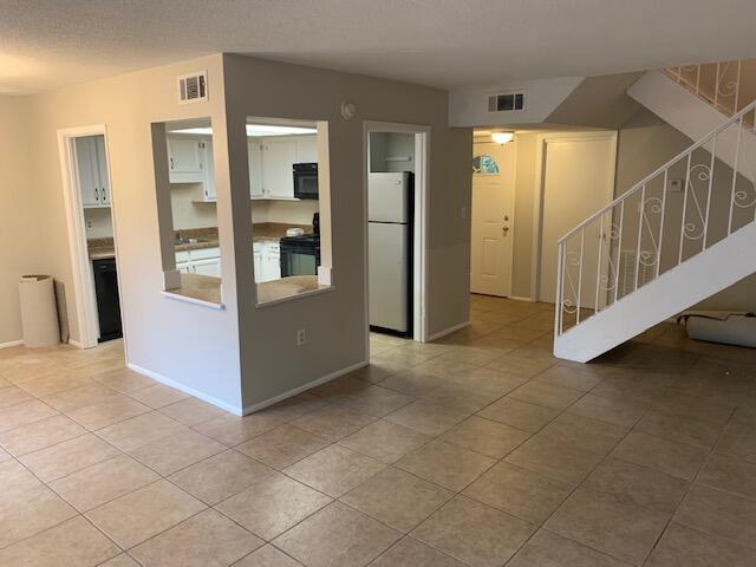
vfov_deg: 53.1
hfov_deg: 67.3
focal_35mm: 26
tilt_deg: -11.3
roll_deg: -0.1
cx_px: 378
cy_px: 284
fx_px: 568
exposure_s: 1/60
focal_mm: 4.25
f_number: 1.8
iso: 200
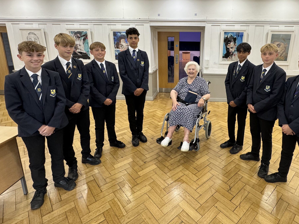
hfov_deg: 80.5
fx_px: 173
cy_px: 84
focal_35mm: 20
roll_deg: -0.7
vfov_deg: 65.0
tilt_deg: -12.2
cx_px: 184
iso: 200
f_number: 2.2
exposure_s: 1/100
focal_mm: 2.22
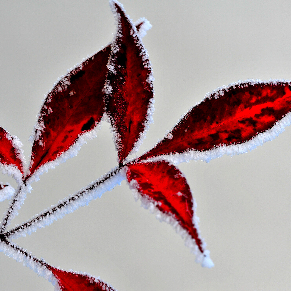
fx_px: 1284
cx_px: 138
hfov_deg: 12.9
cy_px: 146
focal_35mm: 135
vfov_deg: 12.9
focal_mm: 105
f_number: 14
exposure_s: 1/250
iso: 200
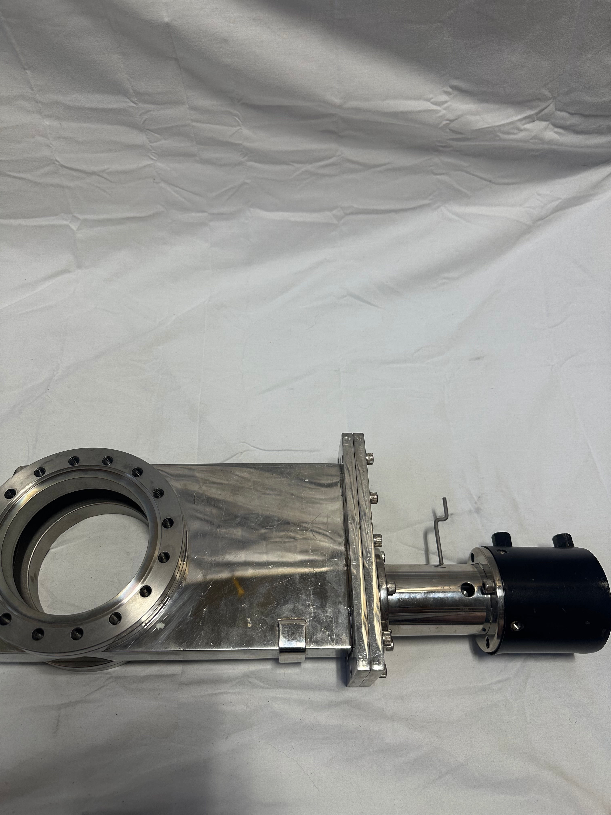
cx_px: 306
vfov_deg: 71.6
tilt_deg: -57.1
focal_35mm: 24
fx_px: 565
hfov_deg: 56.8
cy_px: 408
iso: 64
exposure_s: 1/194
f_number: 1.78
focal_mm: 6.86
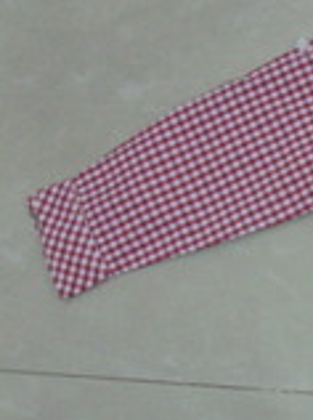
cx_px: 642
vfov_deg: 17.8
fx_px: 1342
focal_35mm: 111
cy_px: 222
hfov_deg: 11.8
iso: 200
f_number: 3.2
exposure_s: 1/15
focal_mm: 6.3
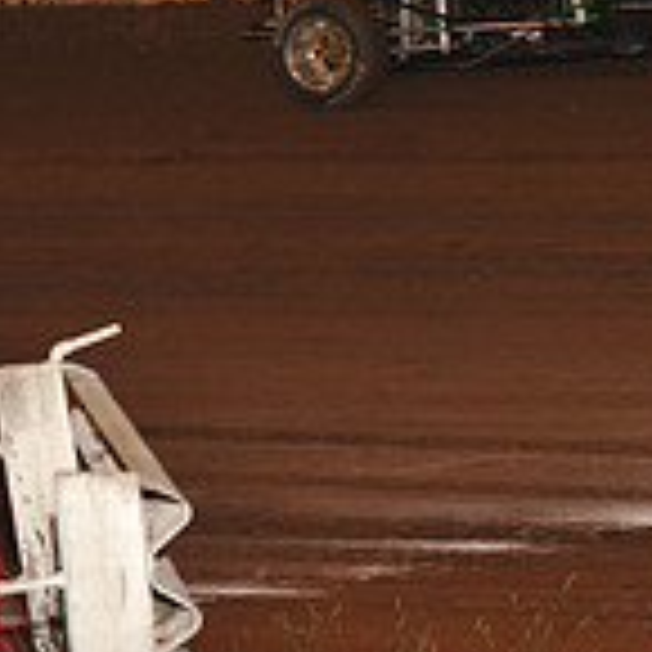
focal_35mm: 380
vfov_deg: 4.6
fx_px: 8098
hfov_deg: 4.5
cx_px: 1300
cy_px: -135
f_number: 6.3
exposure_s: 1/320
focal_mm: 112
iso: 1000
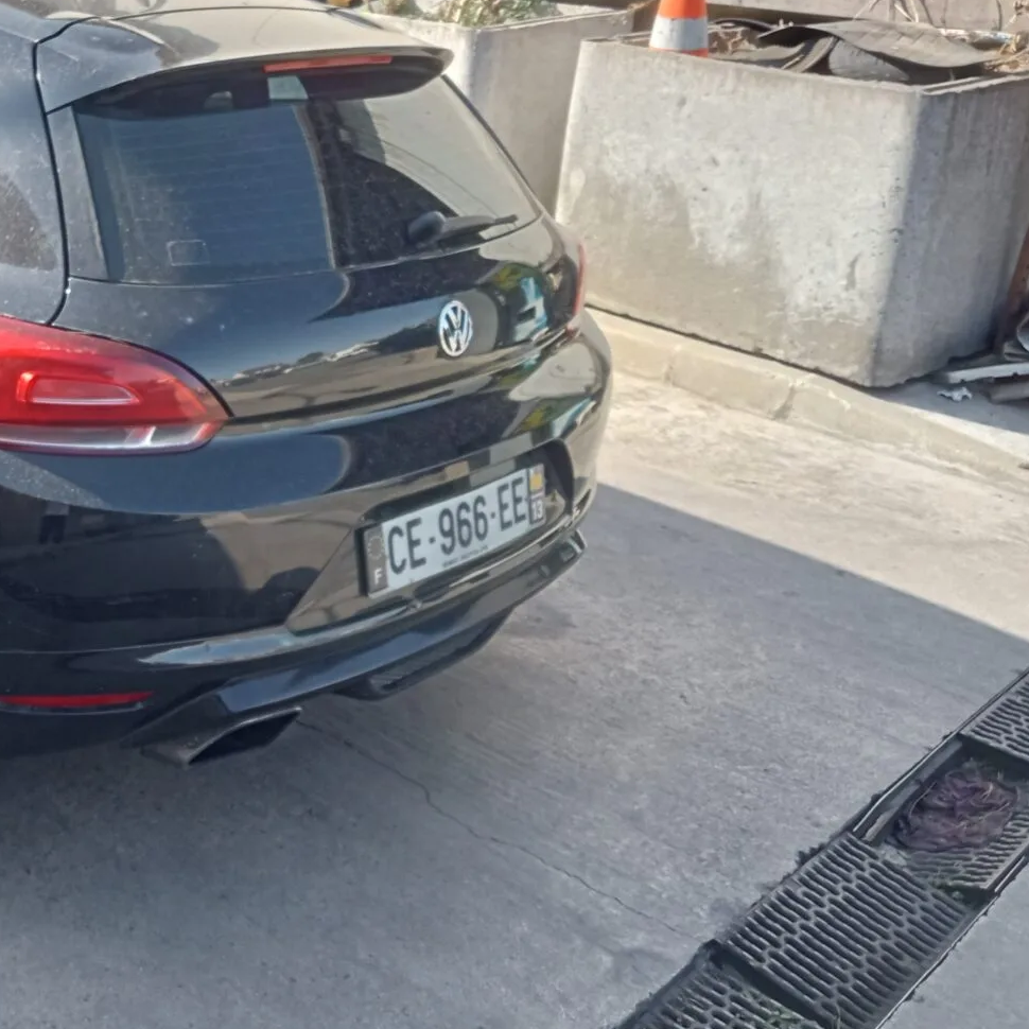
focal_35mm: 49
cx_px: 54
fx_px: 1648
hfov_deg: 32.5
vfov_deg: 34.3
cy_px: 319
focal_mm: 3.46
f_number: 2.2
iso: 100
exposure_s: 1/177
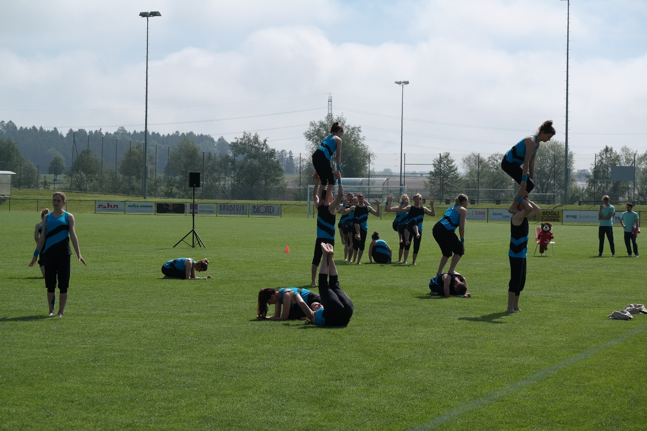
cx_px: 324
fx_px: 1383
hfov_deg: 26.3
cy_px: 216
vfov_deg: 17.7
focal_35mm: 77
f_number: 7.1
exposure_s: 1/500
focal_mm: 50
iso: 100
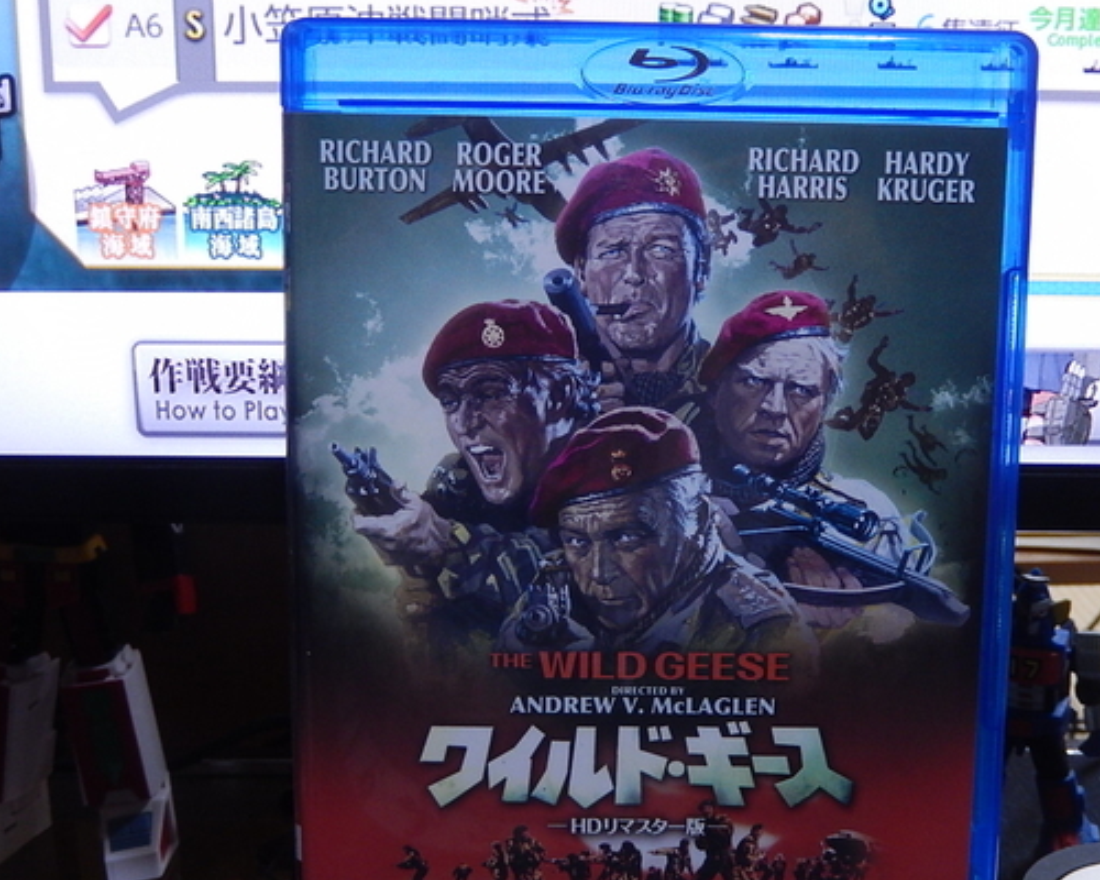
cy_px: 484
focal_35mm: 48
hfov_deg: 38.7
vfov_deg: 31.4
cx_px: 631
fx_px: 1563
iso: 400
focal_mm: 7.3
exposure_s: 1/15
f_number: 4.2
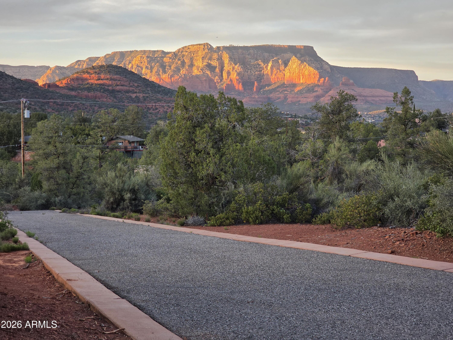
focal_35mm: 69
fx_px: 903
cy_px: 170
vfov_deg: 21.3
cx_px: 226
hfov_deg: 28.2
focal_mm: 7.9
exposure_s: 1/120
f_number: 2.4
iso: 64
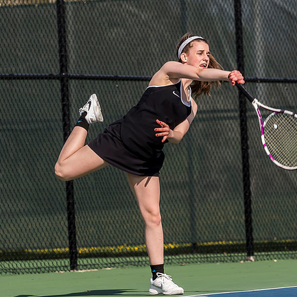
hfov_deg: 3.5
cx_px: 159
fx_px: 4805
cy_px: 82
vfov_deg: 3.5
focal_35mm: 495
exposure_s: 1/1250
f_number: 5
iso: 400
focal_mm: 135
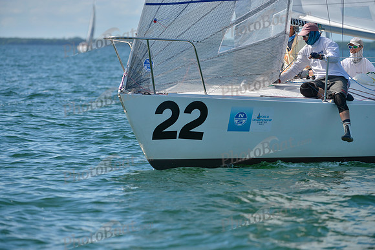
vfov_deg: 6.2
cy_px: 125
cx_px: 188
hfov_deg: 9.4
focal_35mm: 220
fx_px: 2292
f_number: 5.6
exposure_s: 1/1250
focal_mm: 220
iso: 200
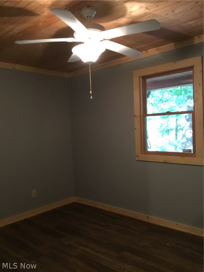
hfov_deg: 45.4
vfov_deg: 58.4
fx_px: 244
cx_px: 102
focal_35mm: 31
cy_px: 136
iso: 200
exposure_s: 1/24
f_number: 2.4
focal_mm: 3.3
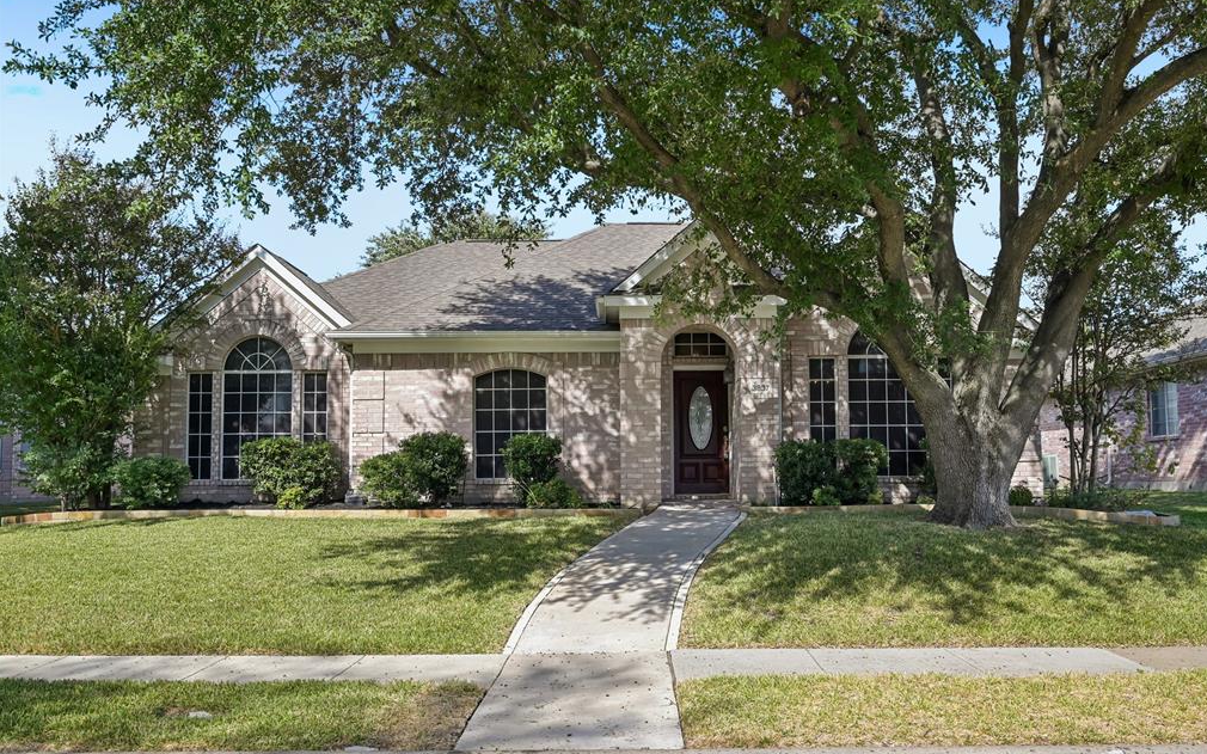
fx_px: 1020
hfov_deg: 61.2
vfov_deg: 40.6
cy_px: 397
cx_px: 609
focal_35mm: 31
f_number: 8
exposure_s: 1/640
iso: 400
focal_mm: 30
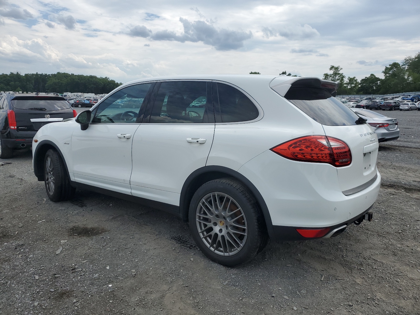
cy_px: 158
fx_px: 315
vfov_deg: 53.1
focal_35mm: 26
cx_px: 210
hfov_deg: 67.3
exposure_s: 1/5000
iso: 50
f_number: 1.5
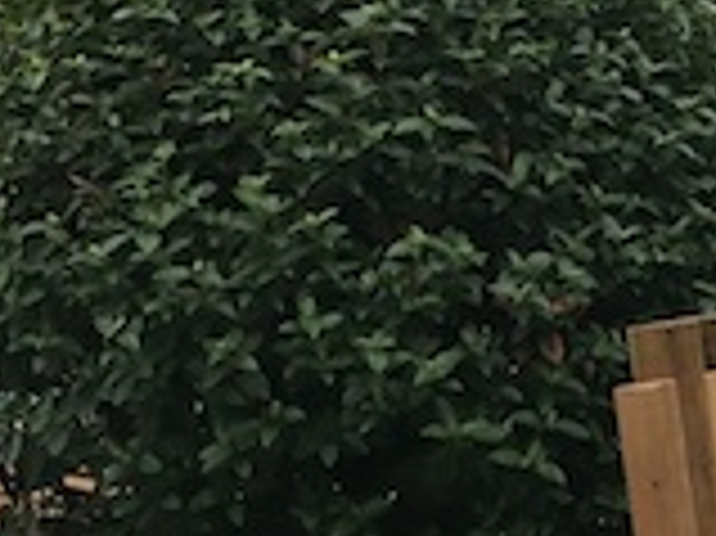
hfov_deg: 13.5
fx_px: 3018
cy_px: 640
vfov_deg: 10.0
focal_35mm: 146
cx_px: 225
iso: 32
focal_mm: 4.15
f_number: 2.2
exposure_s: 1/33
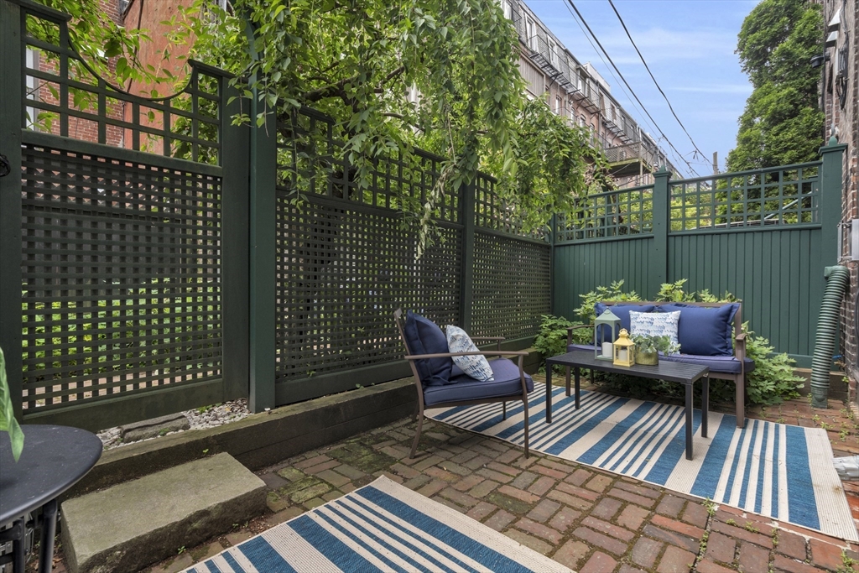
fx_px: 382
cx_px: 430
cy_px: 286
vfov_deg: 73.8
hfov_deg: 96.7
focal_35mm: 16
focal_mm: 16
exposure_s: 1/30
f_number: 11
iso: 500
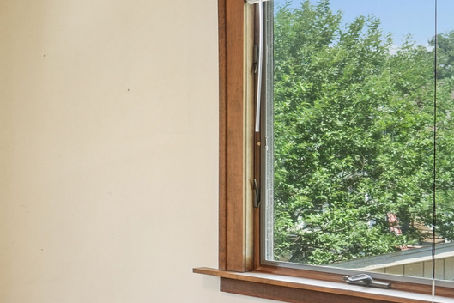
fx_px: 618
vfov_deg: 27.4
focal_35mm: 49
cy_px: 198
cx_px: -157
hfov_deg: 30.4
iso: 400
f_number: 4.5
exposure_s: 1/40
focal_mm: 16
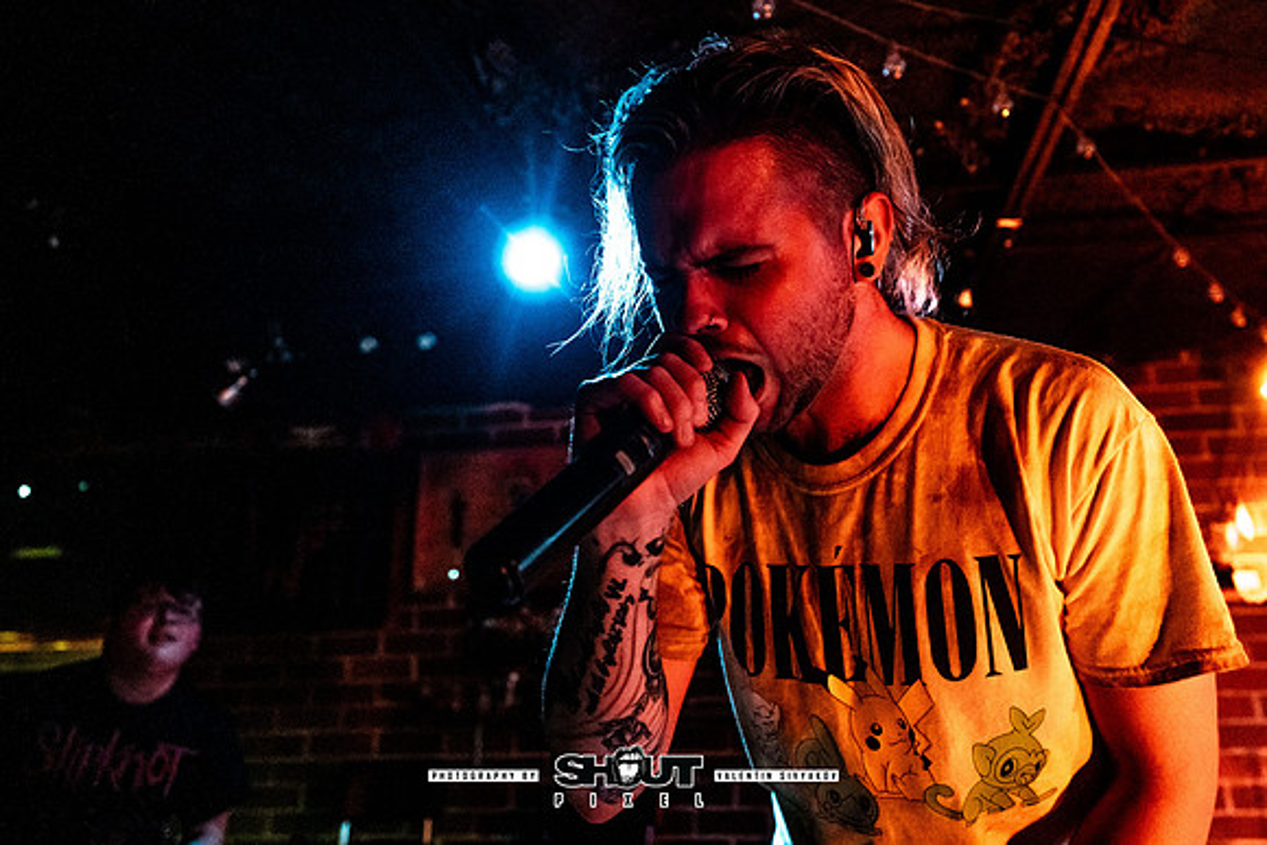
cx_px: 697
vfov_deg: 48.8
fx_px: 929
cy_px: 380
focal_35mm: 26
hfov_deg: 68.4
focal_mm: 24
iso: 2000
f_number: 2.8
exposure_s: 1/250
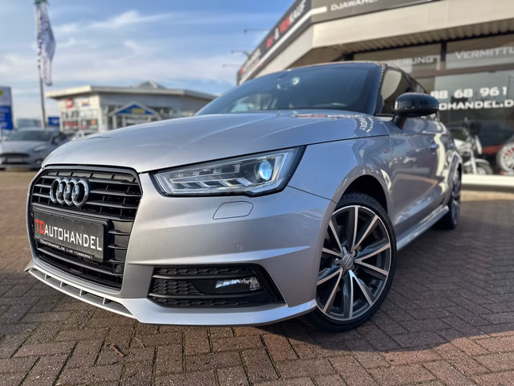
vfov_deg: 56.8
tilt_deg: -6.8
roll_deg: +0.0
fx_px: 356
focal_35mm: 24
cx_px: 257
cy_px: 193
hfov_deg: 71.6
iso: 80
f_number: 1.78
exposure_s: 1/2252
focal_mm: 6.86
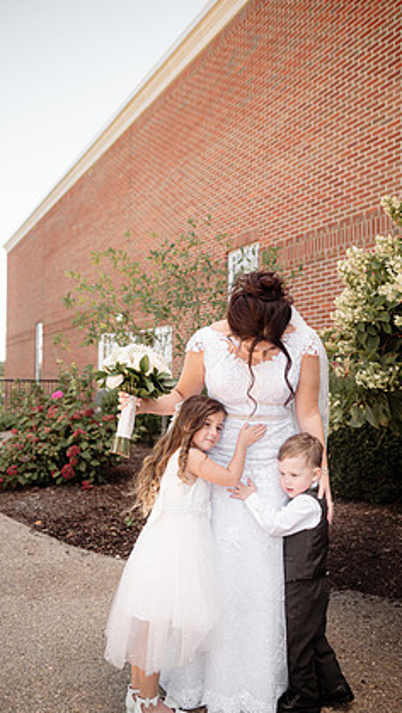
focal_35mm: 27
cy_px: 379
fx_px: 511
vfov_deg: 69.8
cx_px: 221
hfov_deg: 42.9
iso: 125
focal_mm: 24
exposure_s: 1/500
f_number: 2.2
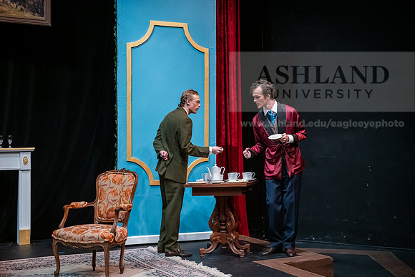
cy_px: 138
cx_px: 208
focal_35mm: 56
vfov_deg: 24.2
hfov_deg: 35.6
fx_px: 646
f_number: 3.2
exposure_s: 1/200
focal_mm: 56
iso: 3200
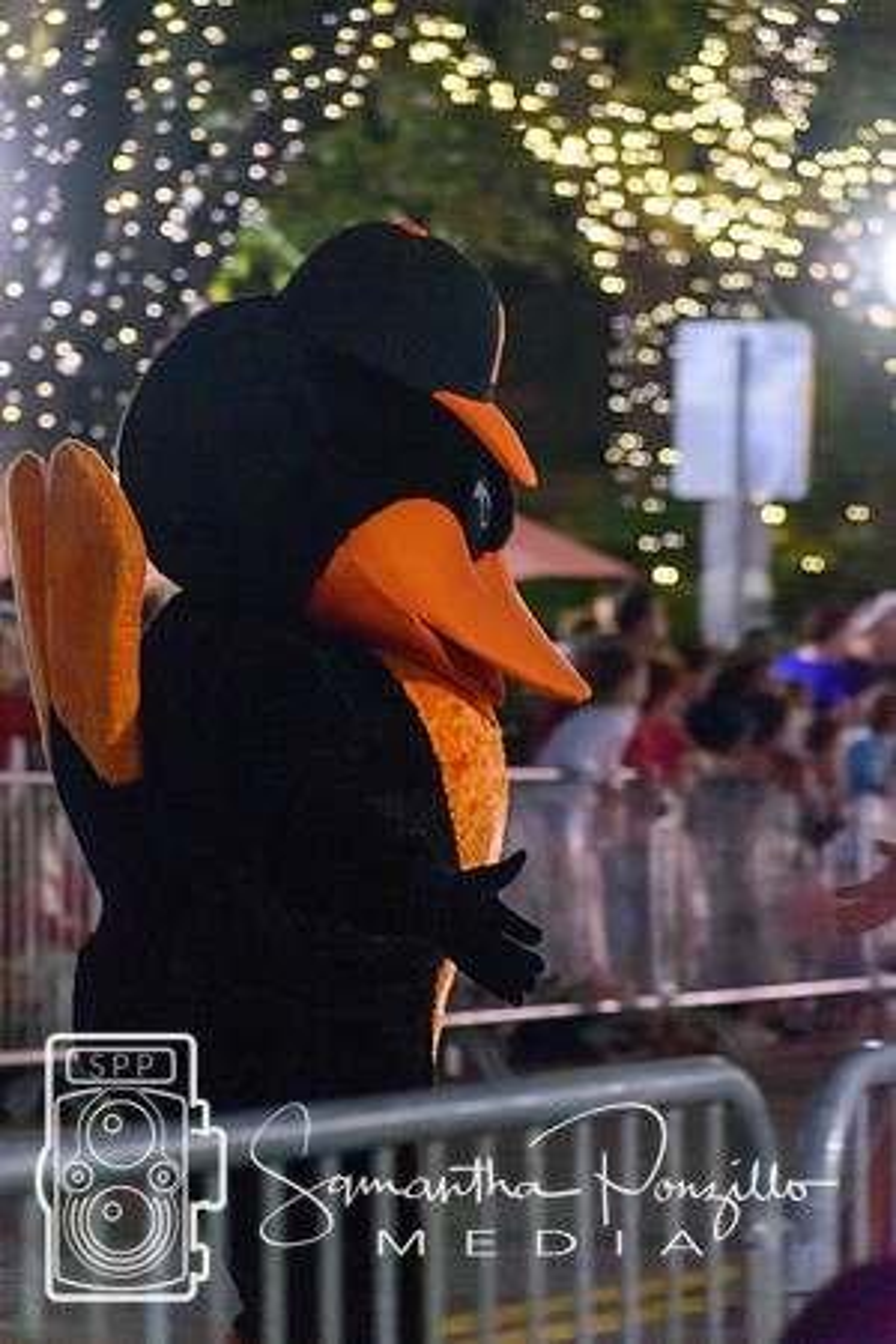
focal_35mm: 195
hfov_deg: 7.0
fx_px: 7279
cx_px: 448
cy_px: 672
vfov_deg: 10.5
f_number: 4.8
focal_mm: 130
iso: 9000
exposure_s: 1/125
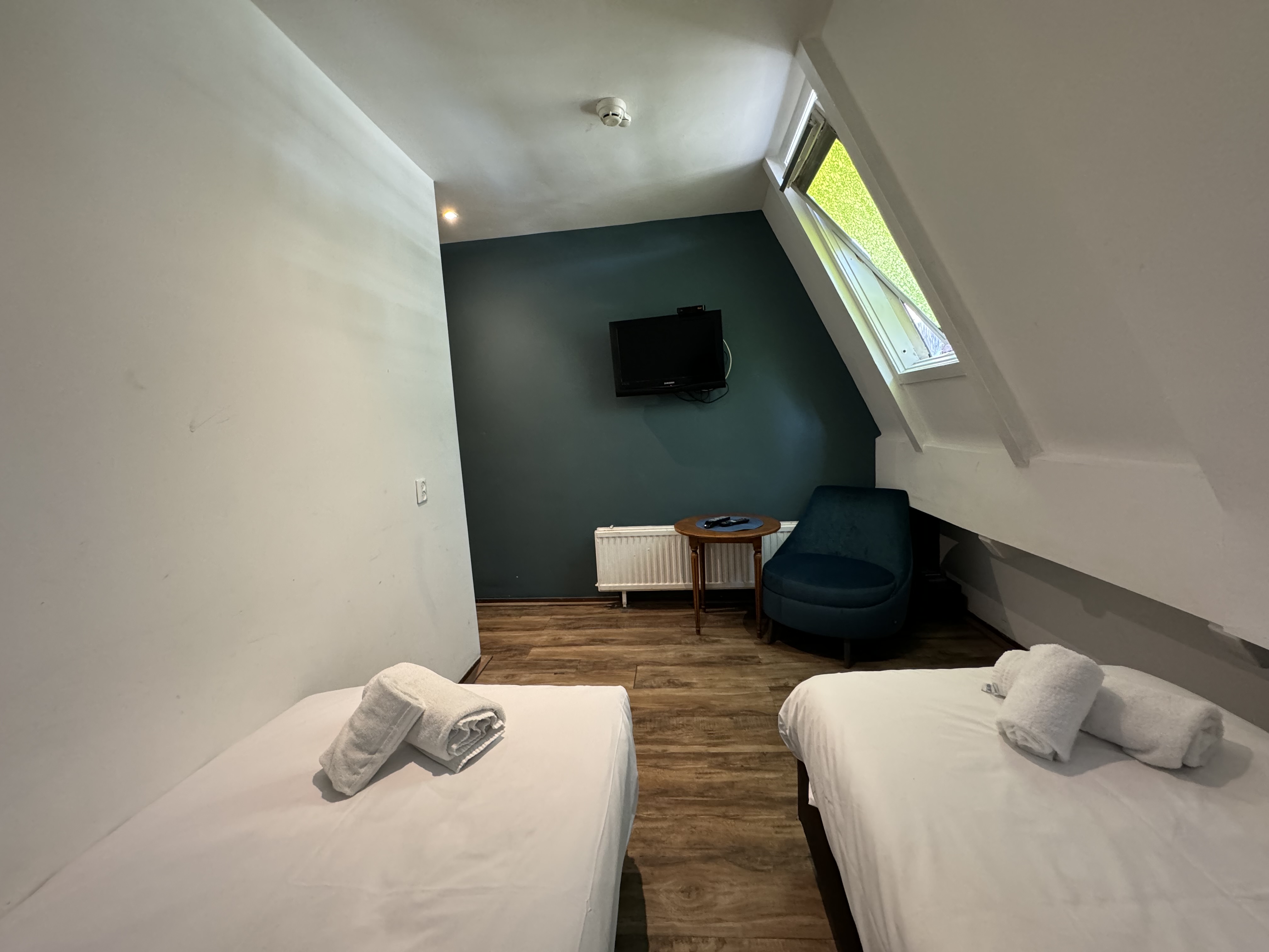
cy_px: 476
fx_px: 513
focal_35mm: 14
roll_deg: +2.6
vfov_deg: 85.7
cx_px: 634
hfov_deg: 102.1
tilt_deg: -6.0
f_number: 2.2
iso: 400
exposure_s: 1/50
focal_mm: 2.22
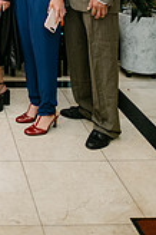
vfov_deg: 25.6
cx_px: -53
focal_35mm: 66
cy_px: -82
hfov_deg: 18.9
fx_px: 430
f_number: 2.8
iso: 800
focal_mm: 16
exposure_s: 1/125
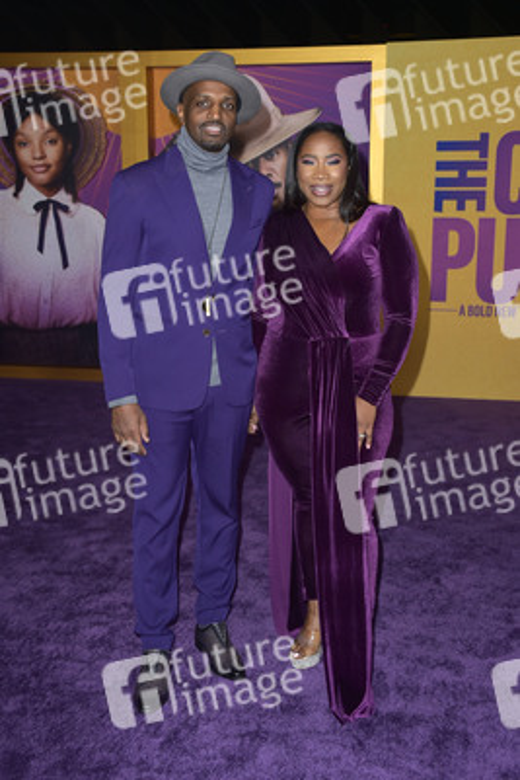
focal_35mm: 44
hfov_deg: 30.5
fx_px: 952
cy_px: 390
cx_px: 260
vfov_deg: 44.5
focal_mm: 44
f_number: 6.3
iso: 320
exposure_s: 1/250
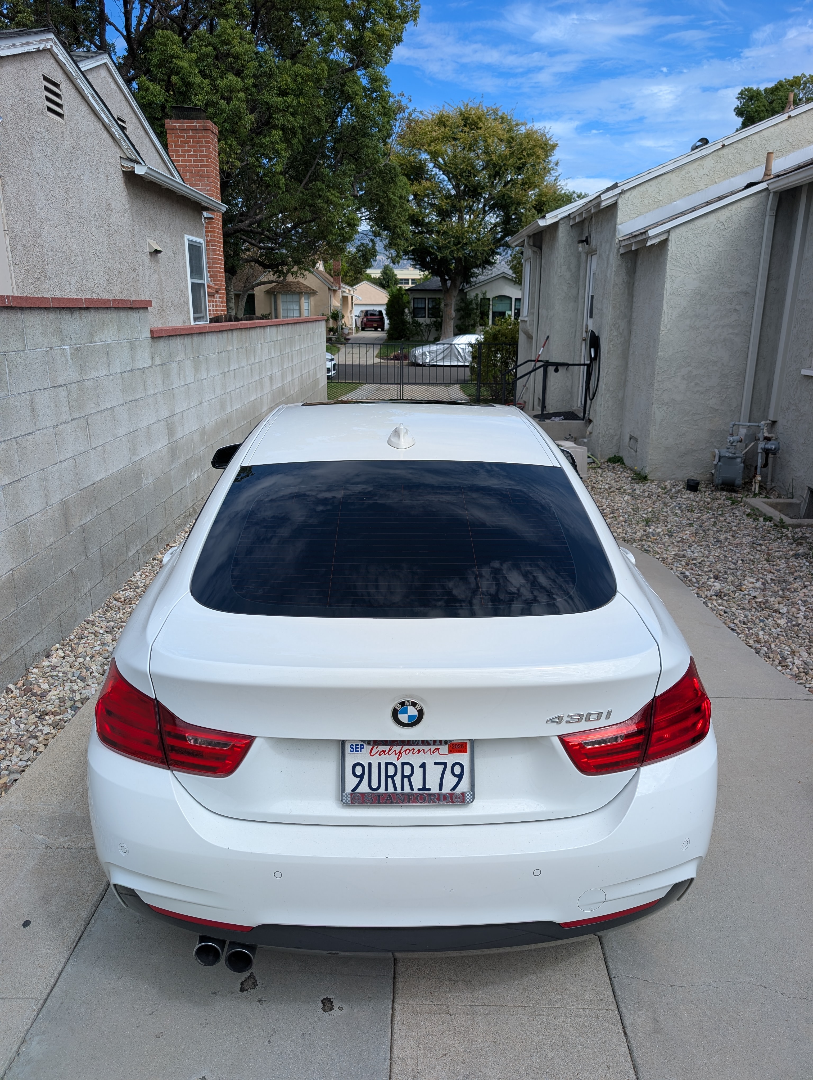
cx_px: 406
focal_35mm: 24
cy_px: 540
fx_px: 750
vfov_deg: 71.5
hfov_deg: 56.9
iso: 22
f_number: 1.68
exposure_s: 1/1073
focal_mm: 6.9
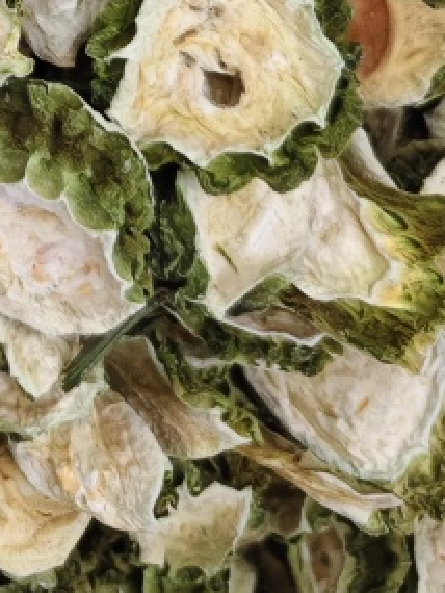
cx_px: -297
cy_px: -355
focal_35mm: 86
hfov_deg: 15.3
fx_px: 1473
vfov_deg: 19.2
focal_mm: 5.56
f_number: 1.88
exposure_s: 1/510
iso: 4777
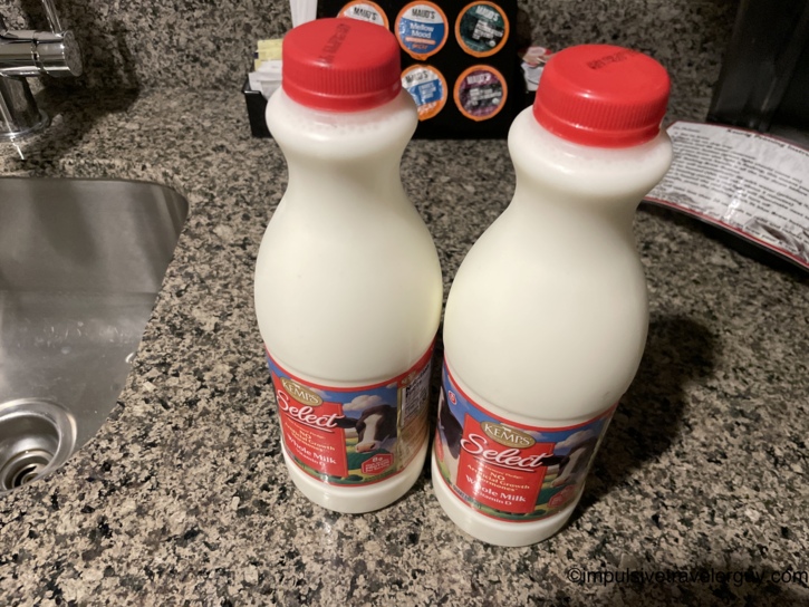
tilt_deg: -44.3
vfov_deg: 53.1
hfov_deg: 67.3
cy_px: 304
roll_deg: -1.5
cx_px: 404
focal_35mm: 26
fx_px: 608
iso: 320
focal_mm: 4.2
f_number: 1.6
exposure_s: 1/60
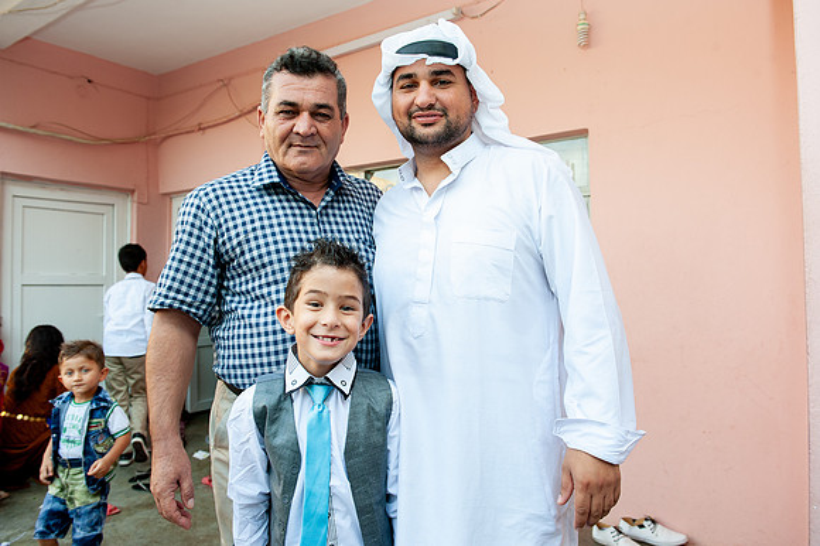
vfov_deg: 49.5
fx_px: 592
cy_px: 273
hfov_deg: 69.4
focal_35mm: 26
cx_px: 410
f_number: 5
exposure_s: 1/250
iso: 800
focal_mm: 26
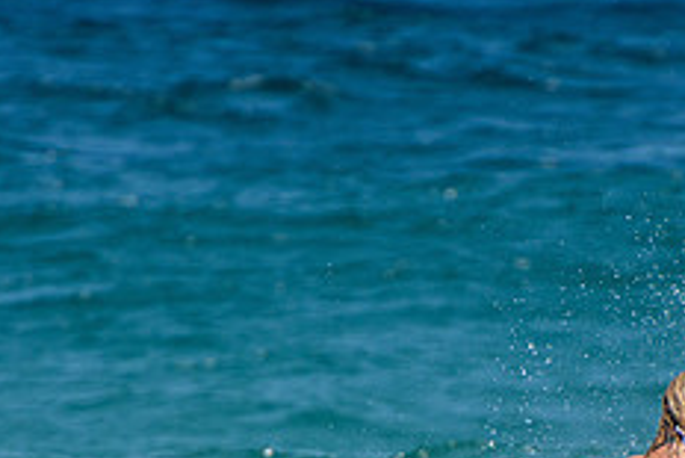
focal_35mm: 1497
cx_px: 629
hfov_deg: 1.4
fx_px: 28501
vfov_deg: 0.9
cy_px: 551
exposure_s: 1/2000
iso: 250
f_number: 5.6
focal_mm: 400
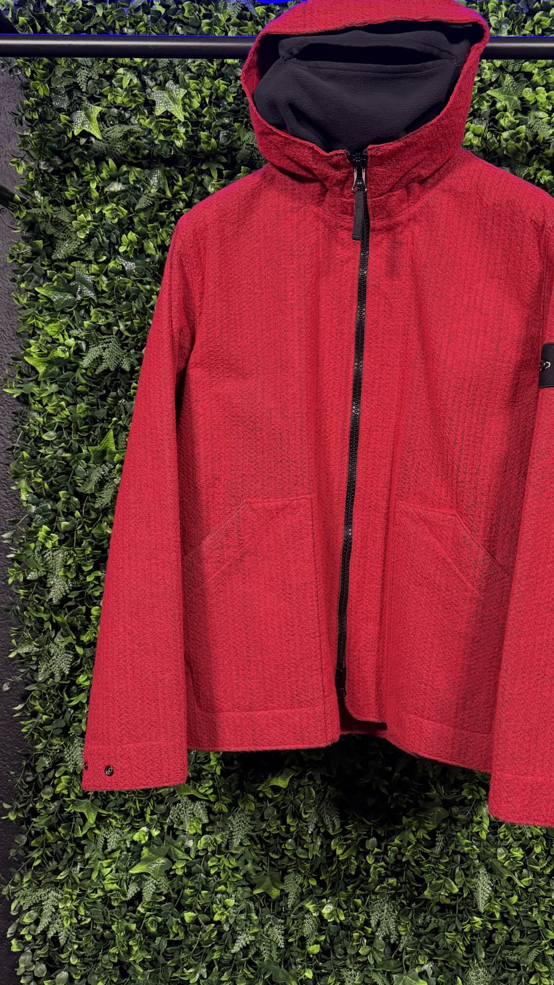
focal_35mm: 33
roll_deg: -1.0
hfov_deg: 35.4
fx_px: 862
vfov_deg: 59.4
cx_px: 358
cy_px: 443
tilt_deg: -0.7
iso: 500
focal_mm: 6.76
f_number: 1.78
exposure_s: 1/51
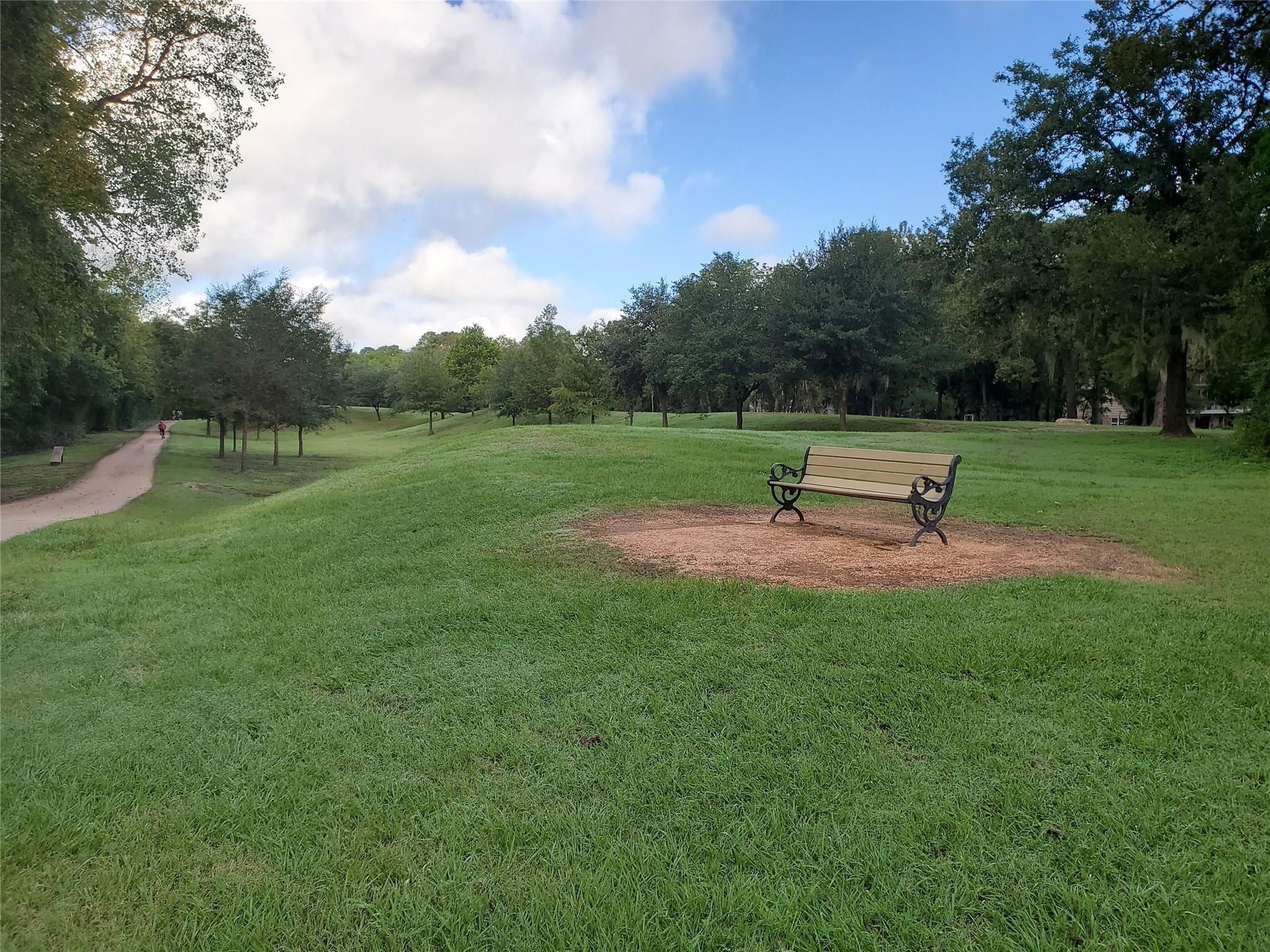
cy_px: 476
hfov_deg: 67.3
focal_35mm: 26
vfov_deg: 53.1
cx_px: 635
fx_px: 954
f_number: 2.4
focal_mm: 4.3
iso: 50
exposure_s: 1/691
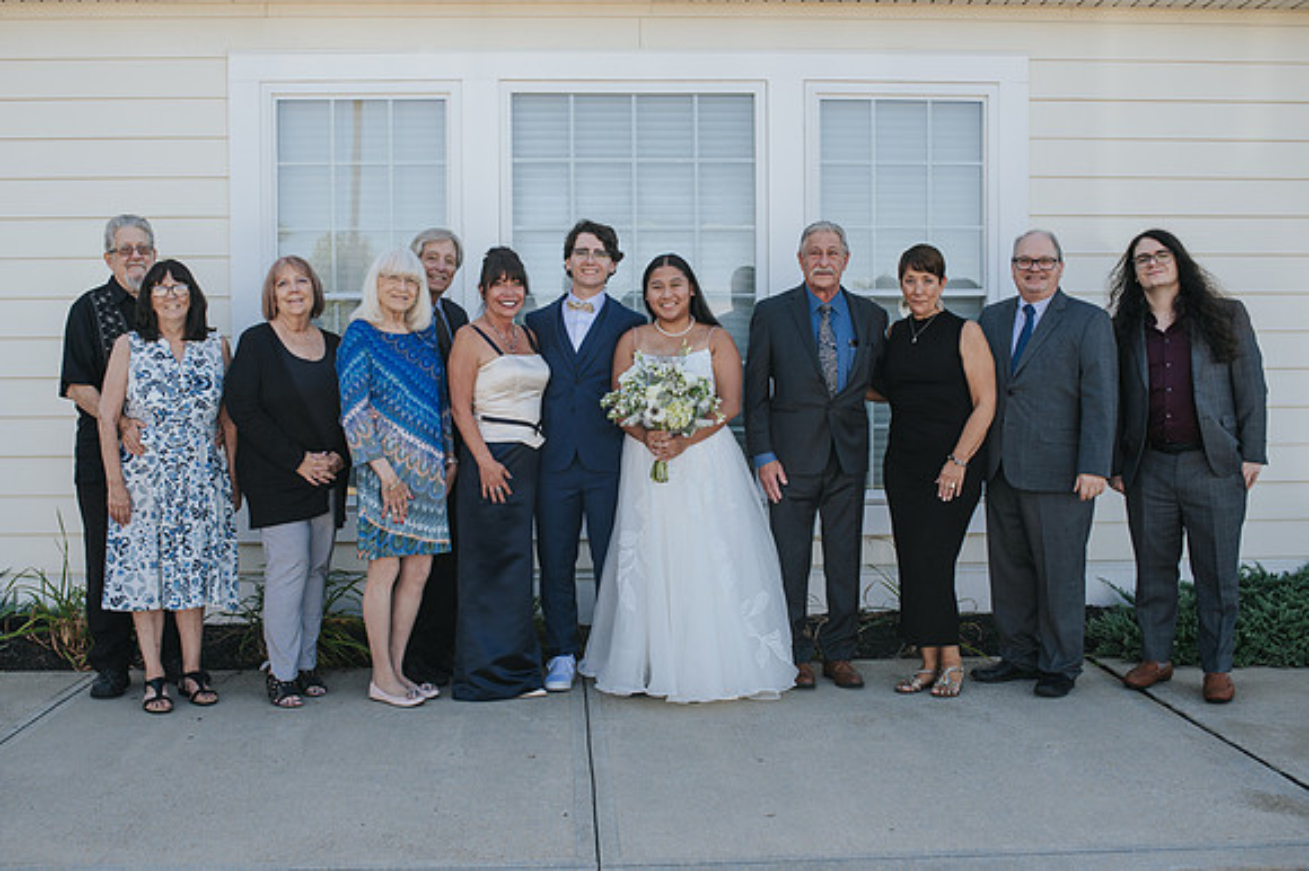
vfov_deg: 35.3
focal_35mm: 38
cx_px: 619
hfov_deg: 51.1
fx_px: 1367
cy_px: 449
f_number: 3.5
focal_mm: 35
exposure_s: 1/400
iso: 160
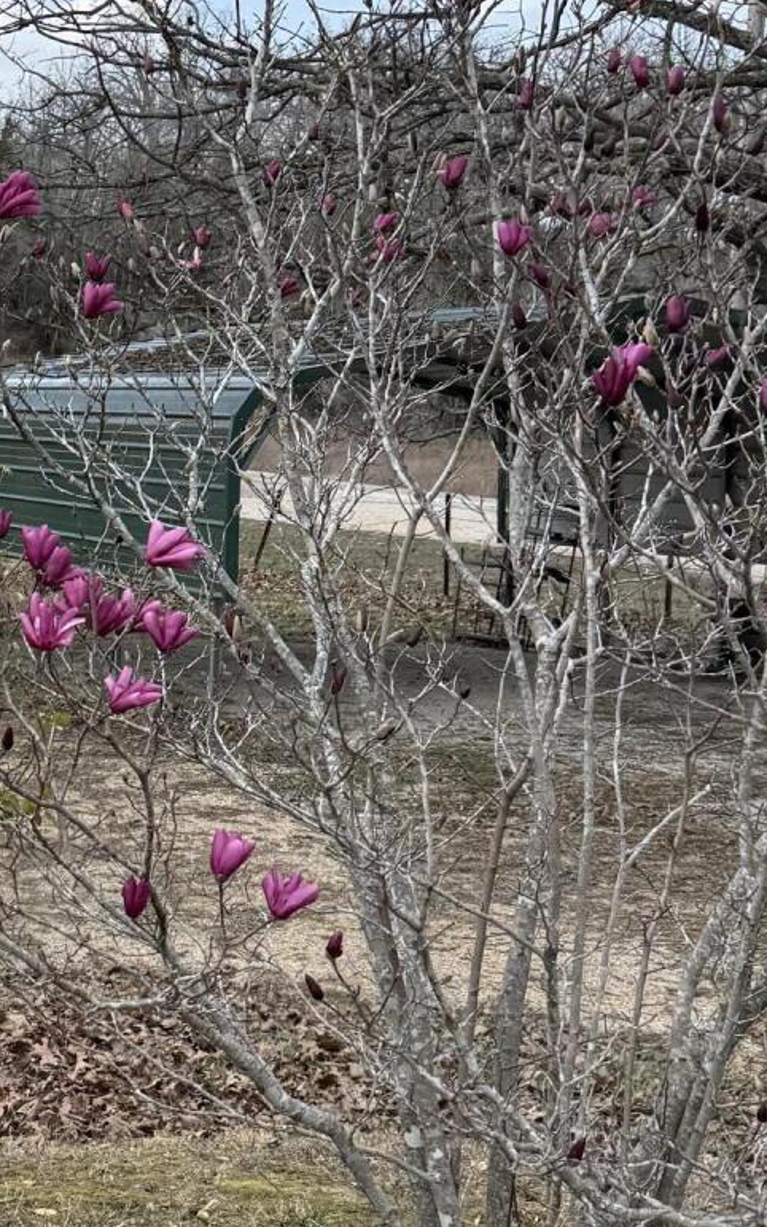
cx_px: -134
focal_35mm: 66
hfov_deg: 18.7
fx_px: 2207
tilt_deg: +1.0
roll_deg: -0.6
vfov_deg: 31.0
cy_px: 530
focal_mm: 6.76
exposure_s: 1/2611
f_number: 1.78
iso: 80
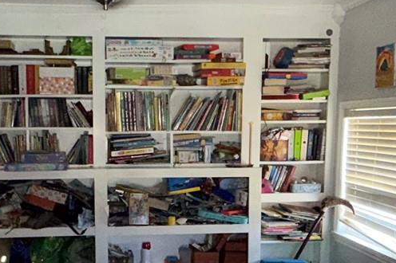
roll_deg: +0.7
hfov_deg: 41.4
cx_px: 129
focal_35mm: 47
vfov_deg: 28.2
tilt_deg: -7.0
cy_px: 193
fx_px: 517
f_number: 2.2
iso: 250
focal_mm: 2.22
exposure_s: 1/60
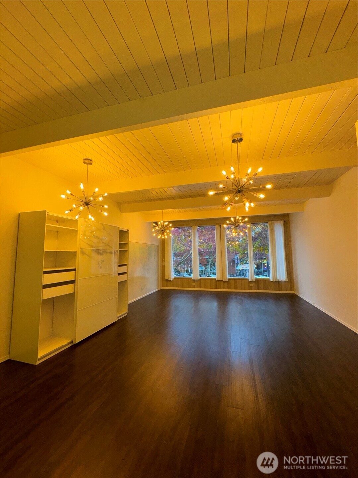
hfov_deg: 85.7
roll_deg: +1.0
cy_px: 239
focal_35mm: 14
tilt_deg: +5.3
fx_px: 193
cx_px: 179
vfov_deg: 102.1
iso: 80
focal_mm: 2.22
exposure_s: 1/122
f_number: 2.2
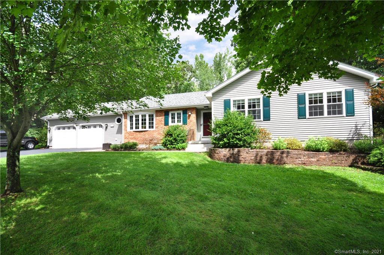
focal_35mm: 15
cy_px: 128
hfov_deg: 100.5
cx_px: 192
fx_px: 160
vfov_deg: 77.1
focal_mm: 10
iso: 400
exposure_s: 1/320
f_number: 8
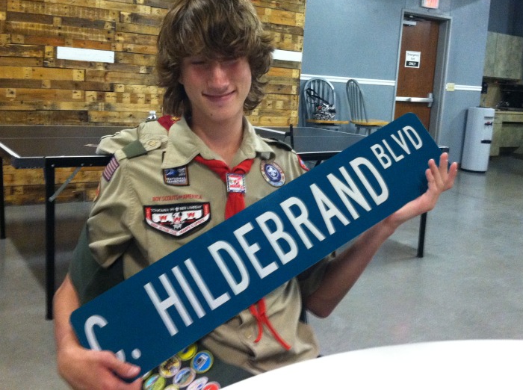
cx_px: 263
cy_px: 168
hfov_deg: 46.9
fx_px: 603
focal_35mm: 40
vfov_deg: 35.8
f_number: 2.8
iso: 400
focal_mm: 3.85
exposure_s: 1/15
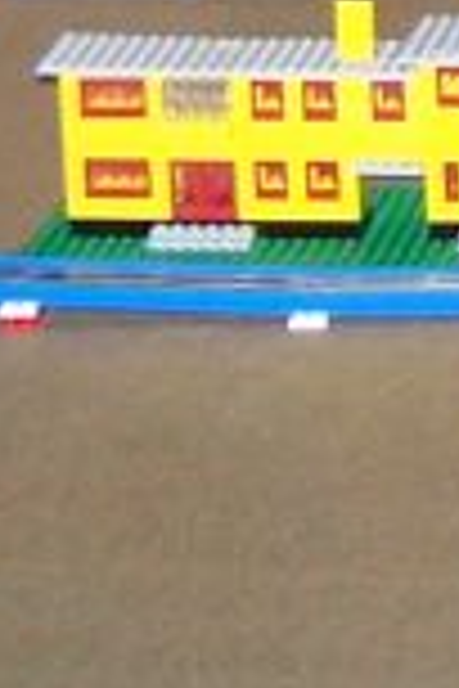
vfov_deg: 7.7
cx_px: 1386
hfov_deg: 4.9
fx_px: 5049
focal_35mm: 264
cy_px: -310
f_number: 2.8
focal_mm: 6.3
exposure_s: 1/60
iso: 140
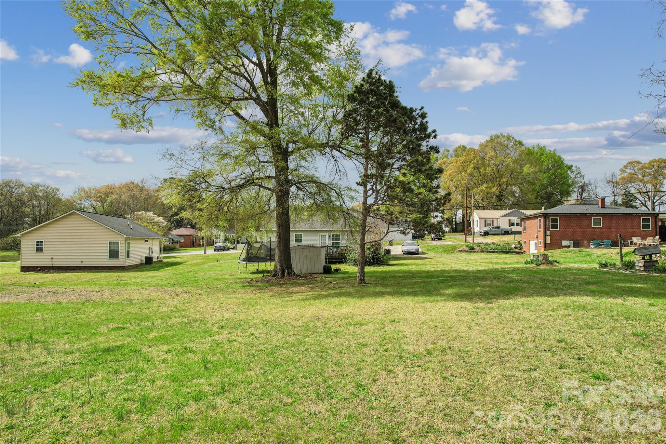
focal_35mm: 22
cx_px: 333
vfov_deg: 57.2
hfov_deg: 78.6
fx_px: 407
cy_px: 222
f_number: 2.8
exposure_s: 1/350
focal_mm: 8.4
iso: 100
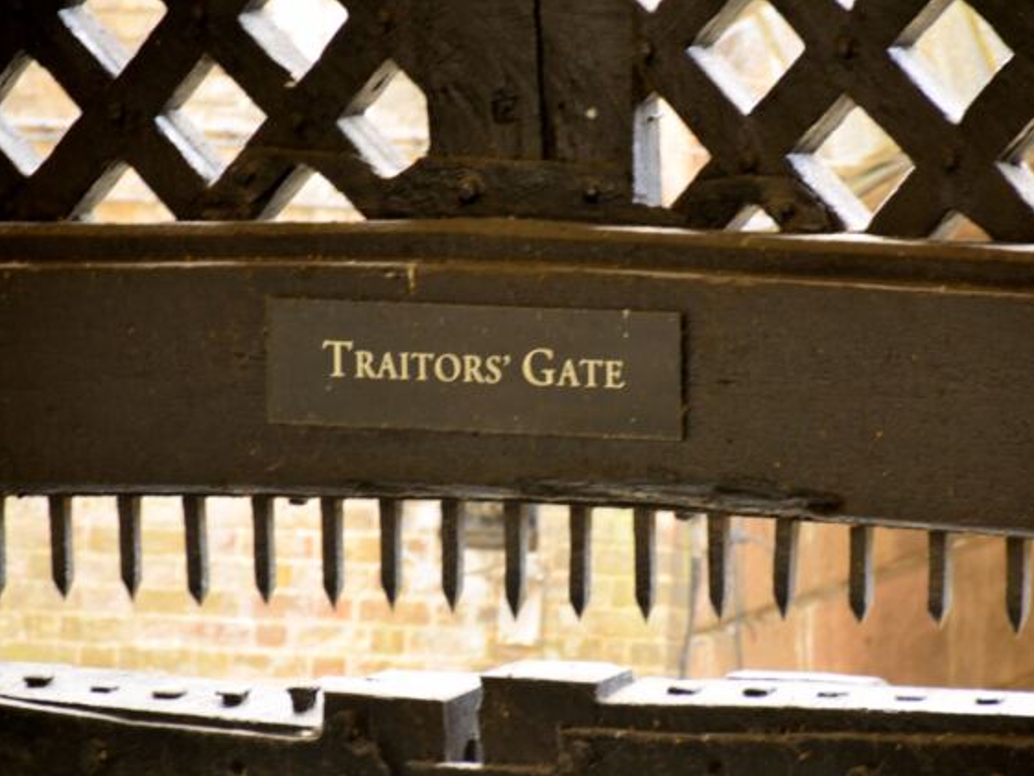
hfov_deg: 7.1
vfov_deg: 5.3
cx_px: 588
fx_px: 8336
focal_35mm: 279
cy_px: 388
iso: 100
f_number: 5.6
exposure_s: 1/8
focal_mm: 170
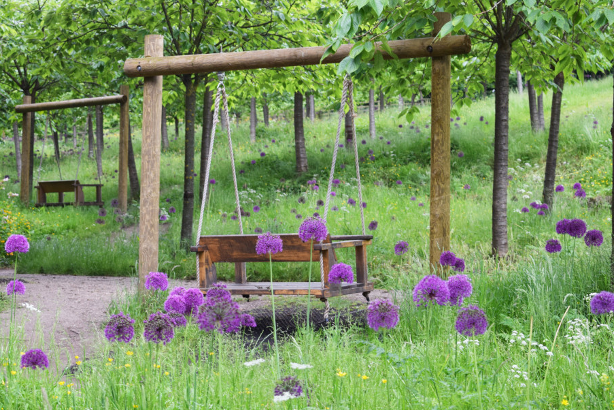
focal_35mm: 94
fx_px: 1596
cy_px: 228
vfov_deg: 14.6
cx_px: 320
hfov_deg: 21.8
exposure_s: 1/100
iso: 400
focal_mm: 55
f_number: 5.6
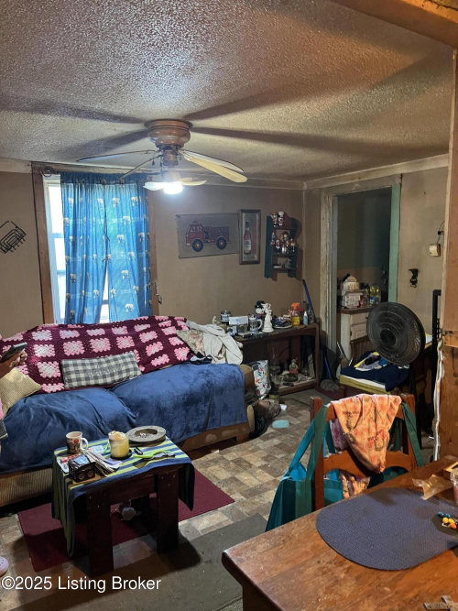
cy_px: 306
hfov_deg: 53.0
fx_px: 459
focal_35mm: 26
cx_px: 229
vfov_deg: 67.3
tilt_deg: -6.0
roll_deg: -1.9
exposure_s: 1/40
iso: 640
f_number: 1.6
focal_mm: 5.1
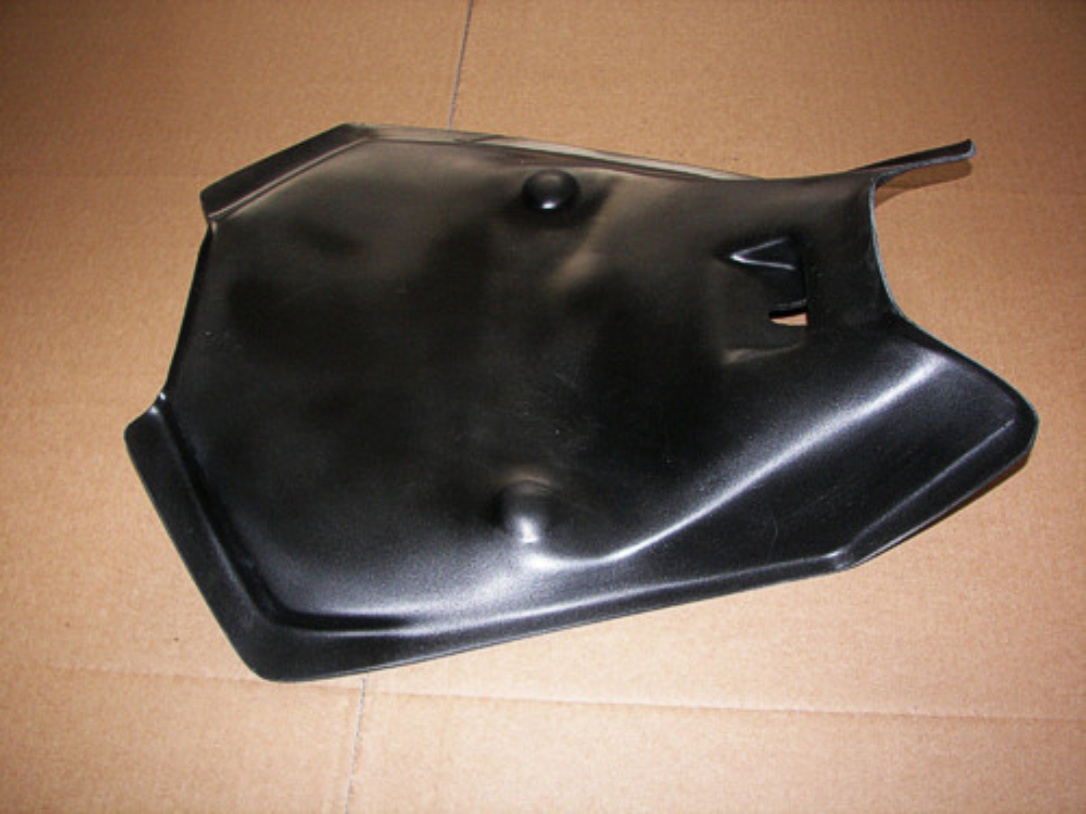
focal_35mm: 36
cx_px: 543
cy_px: 407
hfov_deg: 51.4
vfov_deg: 39.7
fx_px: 1129
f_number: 2.8
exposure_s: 1/30
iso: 100
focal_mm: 6
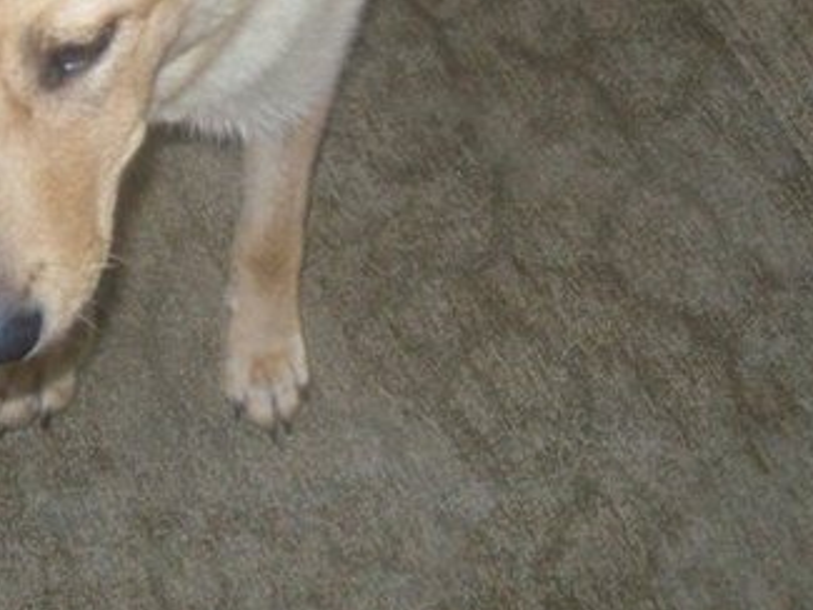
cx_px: 140
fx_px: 1997
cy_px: 116
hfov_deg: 22.6
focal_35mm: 85
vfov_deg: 17.2
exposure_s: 1/64
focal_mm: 6
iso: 200
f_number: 2.7
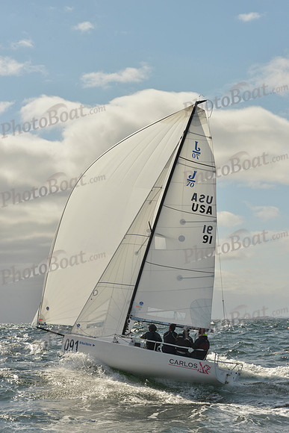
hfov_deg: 19.5
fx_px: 842
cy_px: 216
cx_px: 144
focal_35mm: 70
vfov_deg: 28.8
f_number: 13
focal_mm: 70
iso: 400
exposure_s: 1/1600
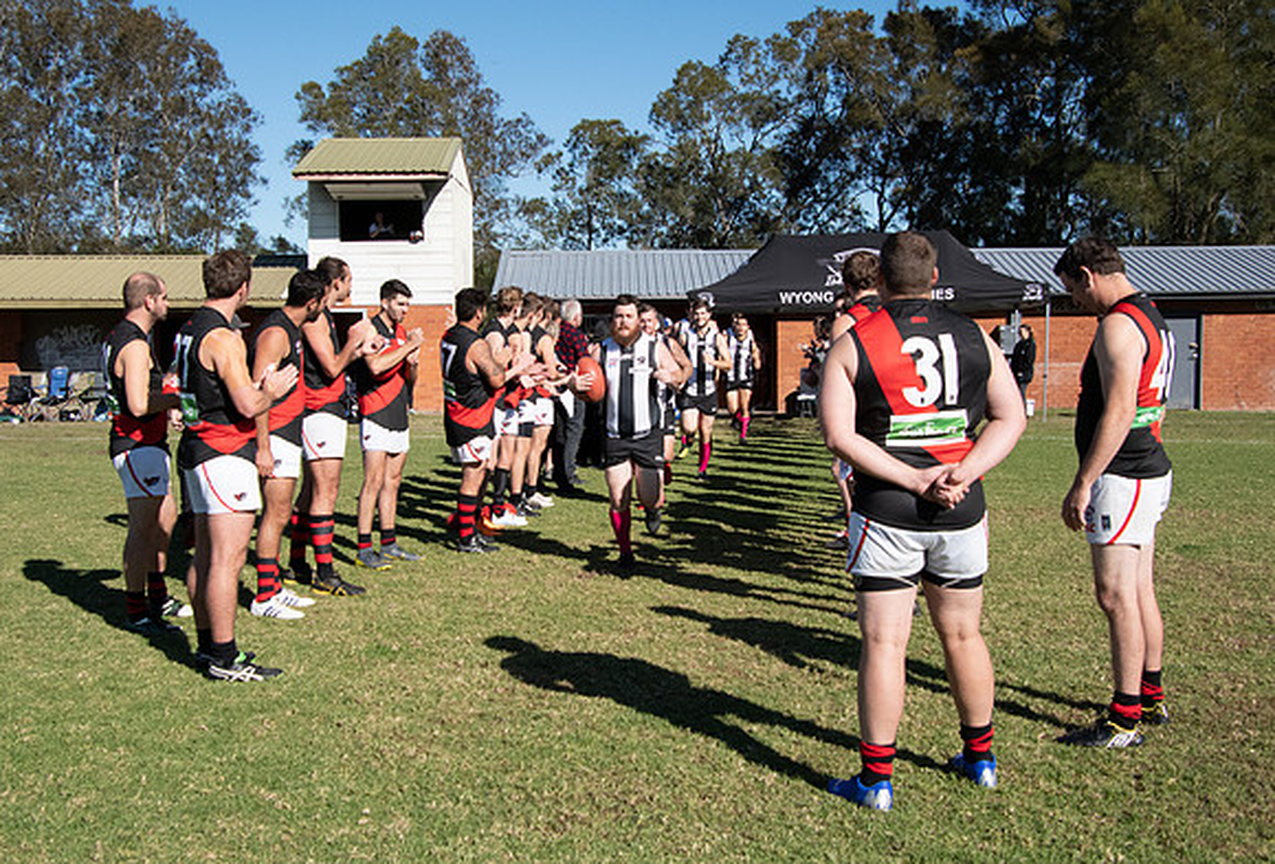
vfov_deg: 34.3
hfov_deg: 49.0
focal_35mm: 39
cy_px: 404
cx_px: 629
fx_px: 1398
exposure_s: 1/3200
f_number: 7.1
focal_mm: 24
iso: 800
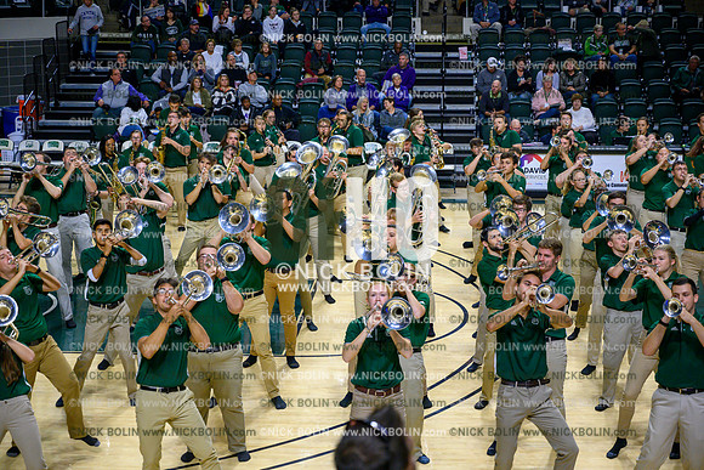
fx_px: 1369
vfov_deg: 19.5
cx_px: 352
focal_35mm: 70
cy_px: 235
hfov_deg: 28.8
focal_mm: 70
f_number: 4.5
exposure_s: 1/800
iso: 3200
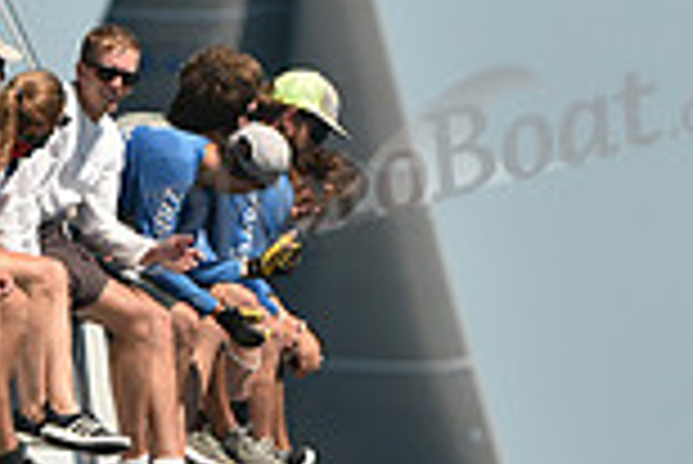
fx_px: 28979
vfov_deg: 0.9
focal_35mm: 1504
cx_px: -86
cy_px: 457
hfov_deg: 1.4
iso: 250
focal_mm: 400
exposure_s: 1/1000
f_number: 8
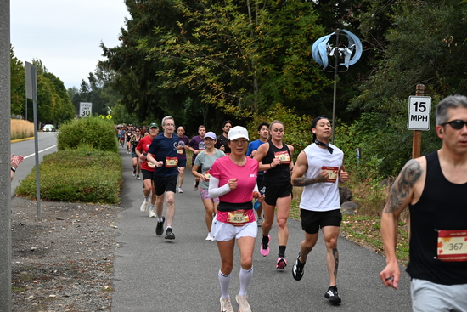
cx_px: 234
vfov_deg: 19.5
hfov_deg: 28.8
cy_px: 156
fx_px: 908
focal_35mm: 70
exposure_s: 1/125
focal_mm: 70
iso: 400
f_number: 6
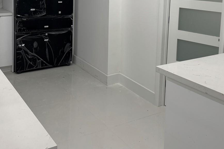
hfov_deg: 42.7
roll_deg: -2.3
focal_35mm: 46
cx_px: 107
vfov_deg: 27.7
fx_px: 286
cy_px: 3
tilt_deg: -7.0
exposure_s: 1/121
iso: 125
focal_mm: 6.76
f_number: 1.78
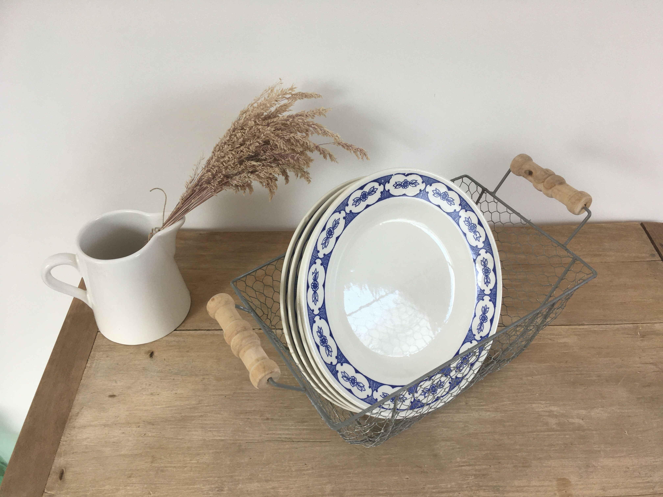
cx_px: 332
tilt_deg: -42.0
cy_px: 248
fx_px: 555
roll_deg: +0.3
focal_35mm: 29
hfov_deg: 61.7
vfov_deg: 48.2
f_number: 2.2
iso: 32
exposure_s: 1/50
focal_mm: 4.15
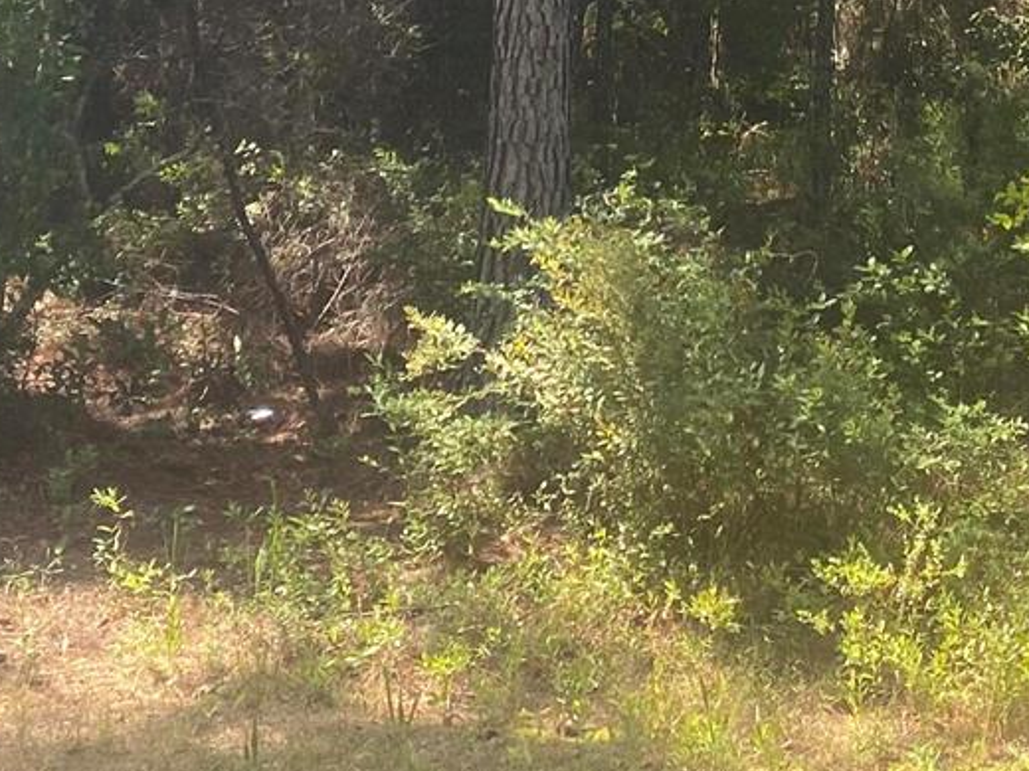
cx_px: 667
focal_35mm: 80
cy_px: -401
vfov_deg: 16.7
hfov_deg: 24.3
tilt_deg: +9.3
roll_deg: -3.9
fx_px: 2378
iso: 32
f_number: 1.8
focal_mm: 4.25
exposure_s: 1/544
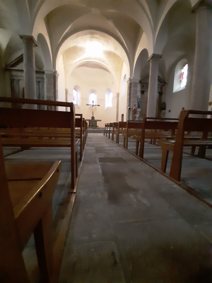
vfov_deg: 106.2
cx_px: 106
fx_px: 106
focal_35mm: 13
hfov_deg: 89.9
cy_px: 142
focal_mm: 1.42
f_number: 2.2
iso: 1250
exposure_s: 1/10
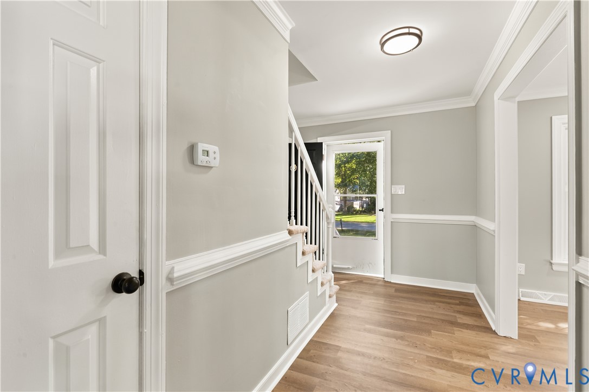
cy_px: 196
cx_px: 294
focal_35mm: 16
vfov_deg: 73.7
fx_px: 262
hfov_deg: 96.8
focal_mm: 16
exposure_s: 1/15
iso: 1600
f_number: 9
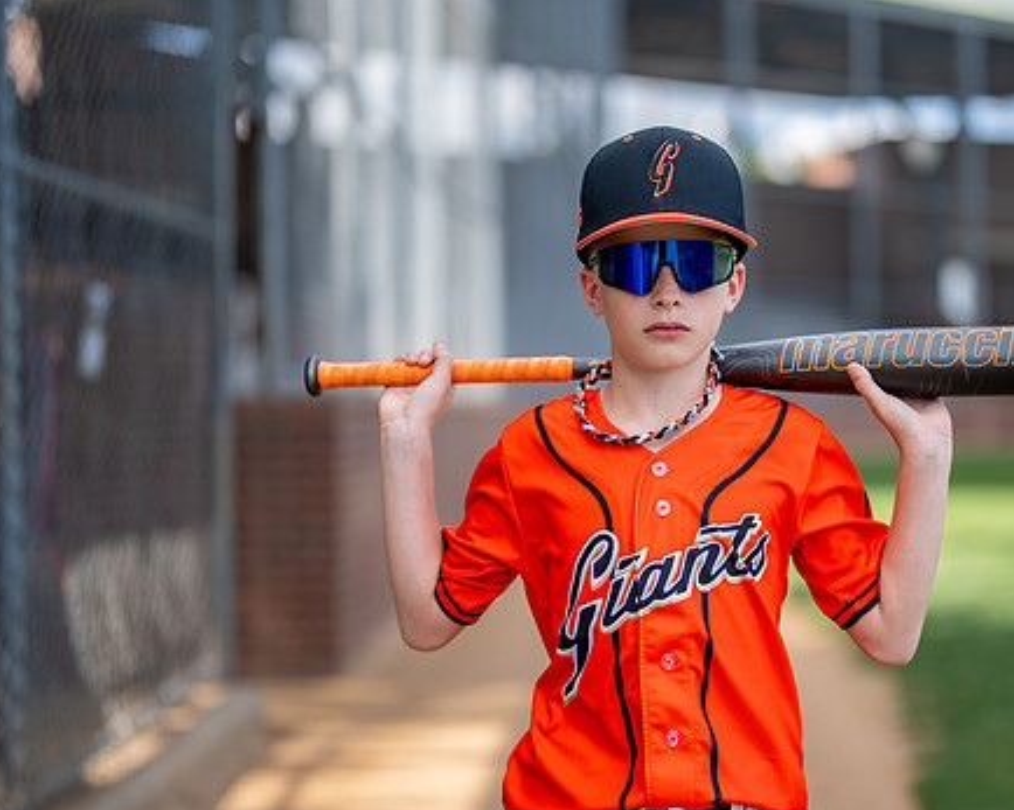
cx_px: 622
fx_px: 2160
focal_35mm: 72
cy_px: 461
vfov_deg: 21.2
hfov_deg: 26.3
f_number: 1.2
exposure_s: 1/2500
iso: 125
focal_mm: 50
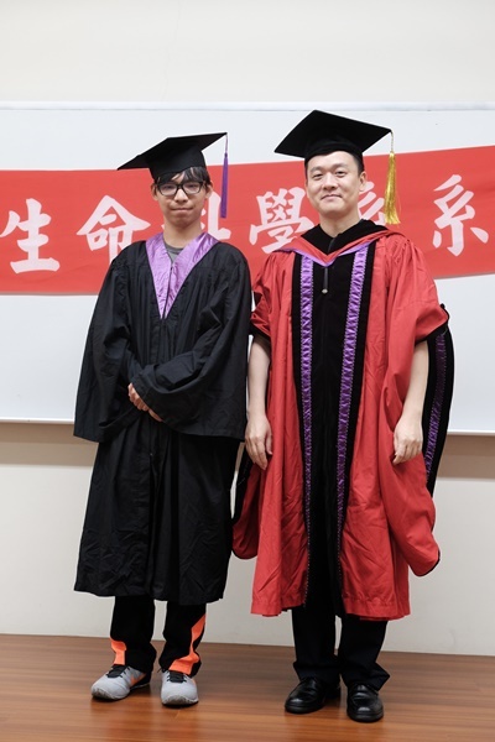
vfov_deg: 43.6
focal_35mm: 45
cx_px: 248
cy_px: 371
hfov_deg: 29.9
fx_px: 928
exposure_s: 1/150
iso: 1600
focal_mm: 30.2
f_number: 3.6
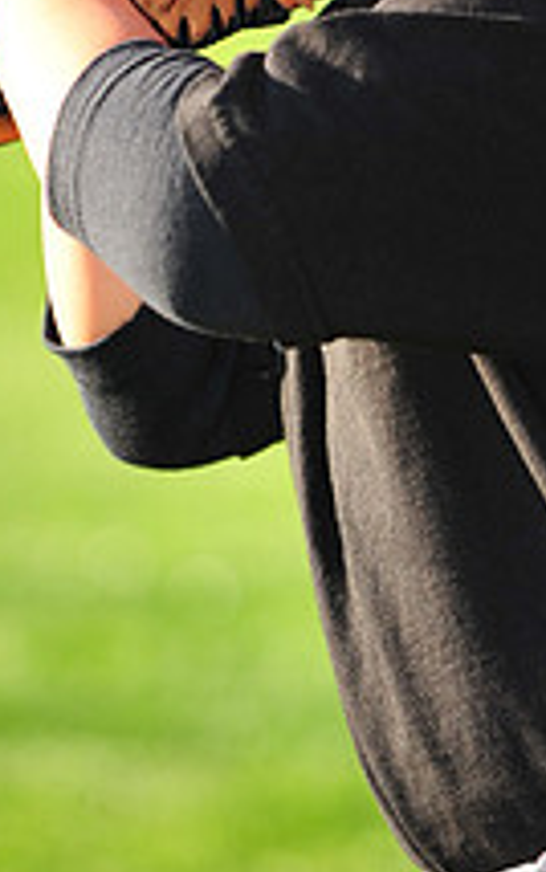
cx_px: 534
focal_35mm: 401
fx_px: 9534
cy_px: -285
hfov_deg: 3.3
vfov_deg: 5.2
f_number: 4.5
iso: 200
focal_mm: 145
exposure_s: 1/400
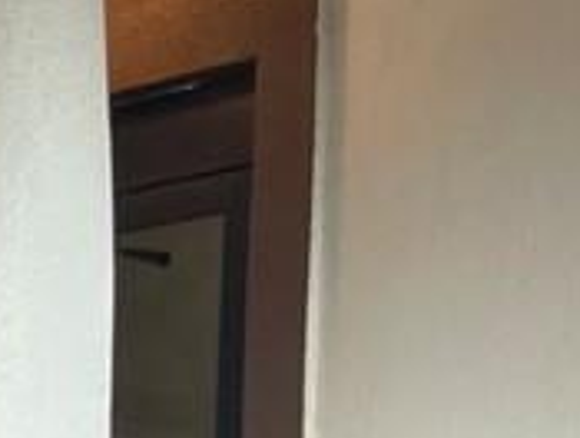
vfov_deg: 9.6
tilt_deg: -3.0
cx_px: -1001
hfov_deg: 10.6
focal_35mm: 146
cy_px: 836
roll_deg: -1.2
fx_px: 2451
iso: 50
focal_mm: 5.1
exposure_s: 1/120
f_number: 1.6
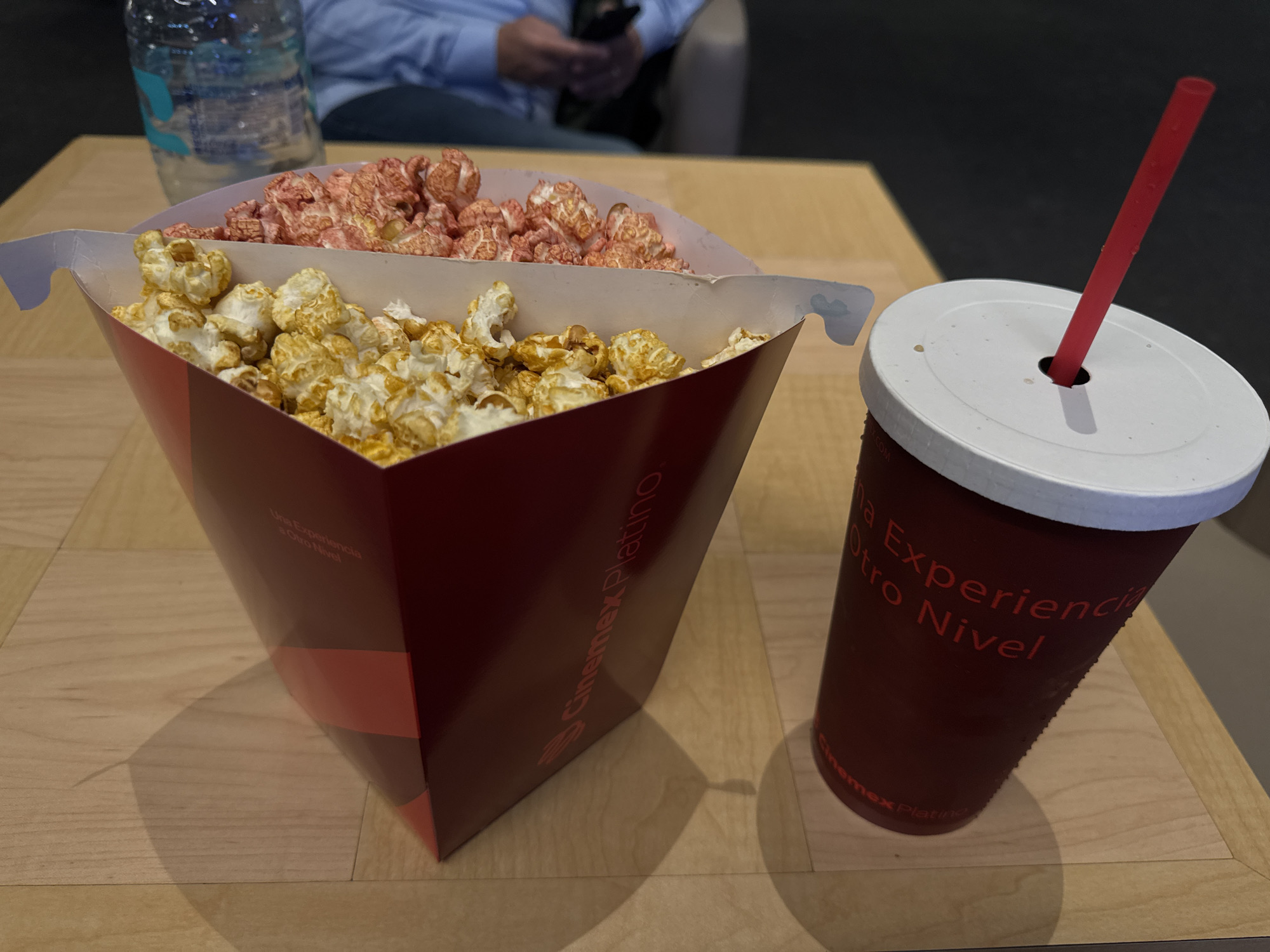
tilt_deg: -39.7
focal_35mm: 24
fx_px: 881
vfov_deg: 56.8
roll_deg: -2.2
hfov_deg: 71.6
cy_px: 476
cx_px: 635
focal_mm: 6.76
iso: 160
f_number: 1.78
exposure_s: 1/120
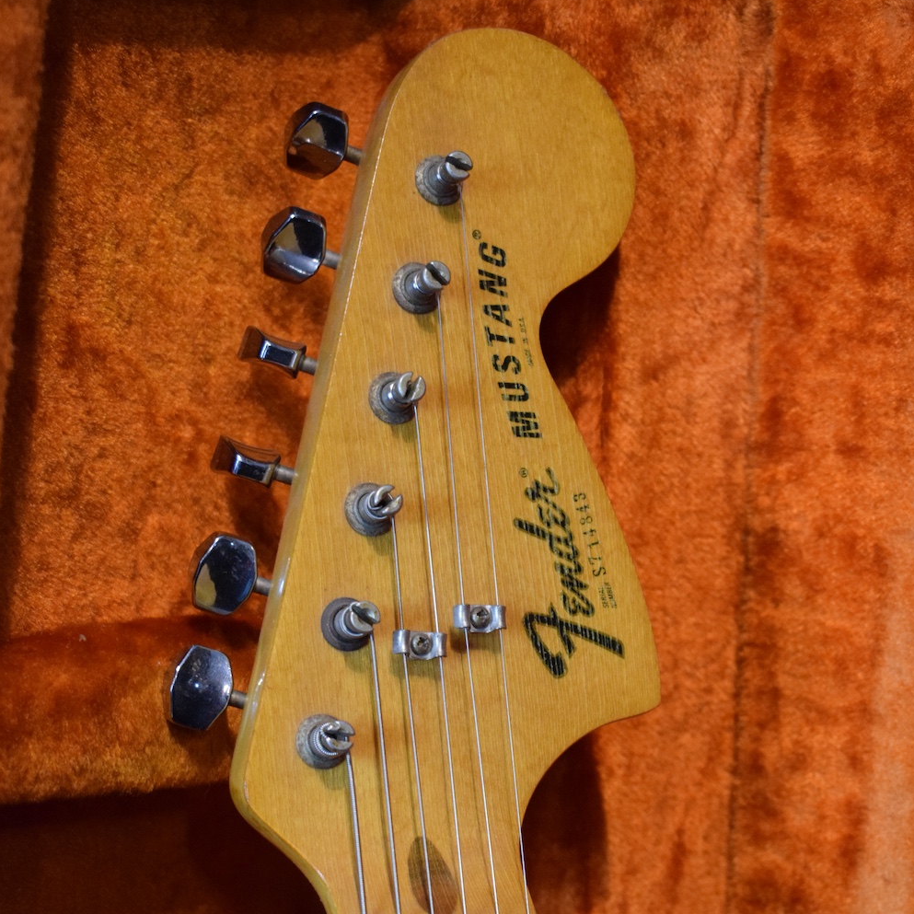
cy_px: 573
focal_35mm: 77
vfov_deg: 22.4
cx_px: 458
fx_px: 2300
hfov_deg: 22.5
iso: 2800
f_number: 4.8
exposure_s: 1/60
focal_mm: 40
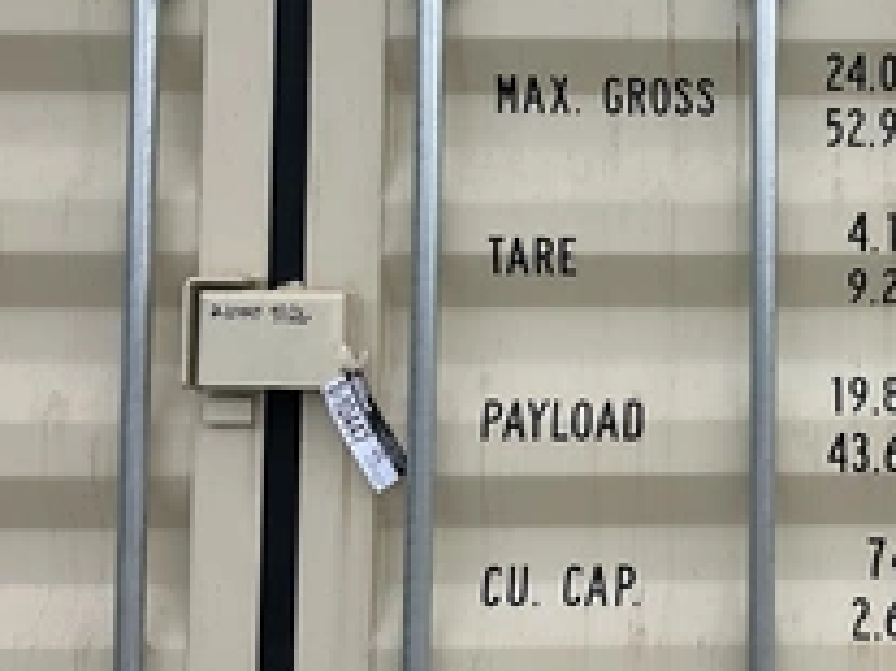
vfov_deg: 25.8
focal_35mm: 56
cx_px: 827
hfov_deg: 32.5
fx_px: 1449
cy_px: 173
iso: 25
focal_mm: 3
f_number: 1.8
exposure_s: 1/1221
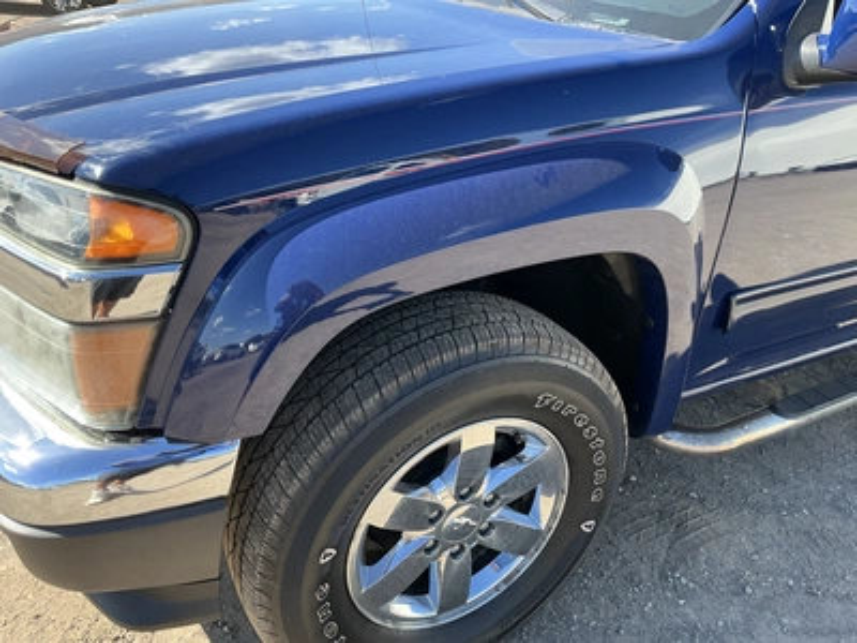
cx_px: 428
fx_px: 693
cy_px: 322
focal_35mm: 28
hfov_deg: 63.4
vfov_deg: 49.7
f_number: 1.8
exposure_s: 1/294
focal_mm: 3
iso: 25
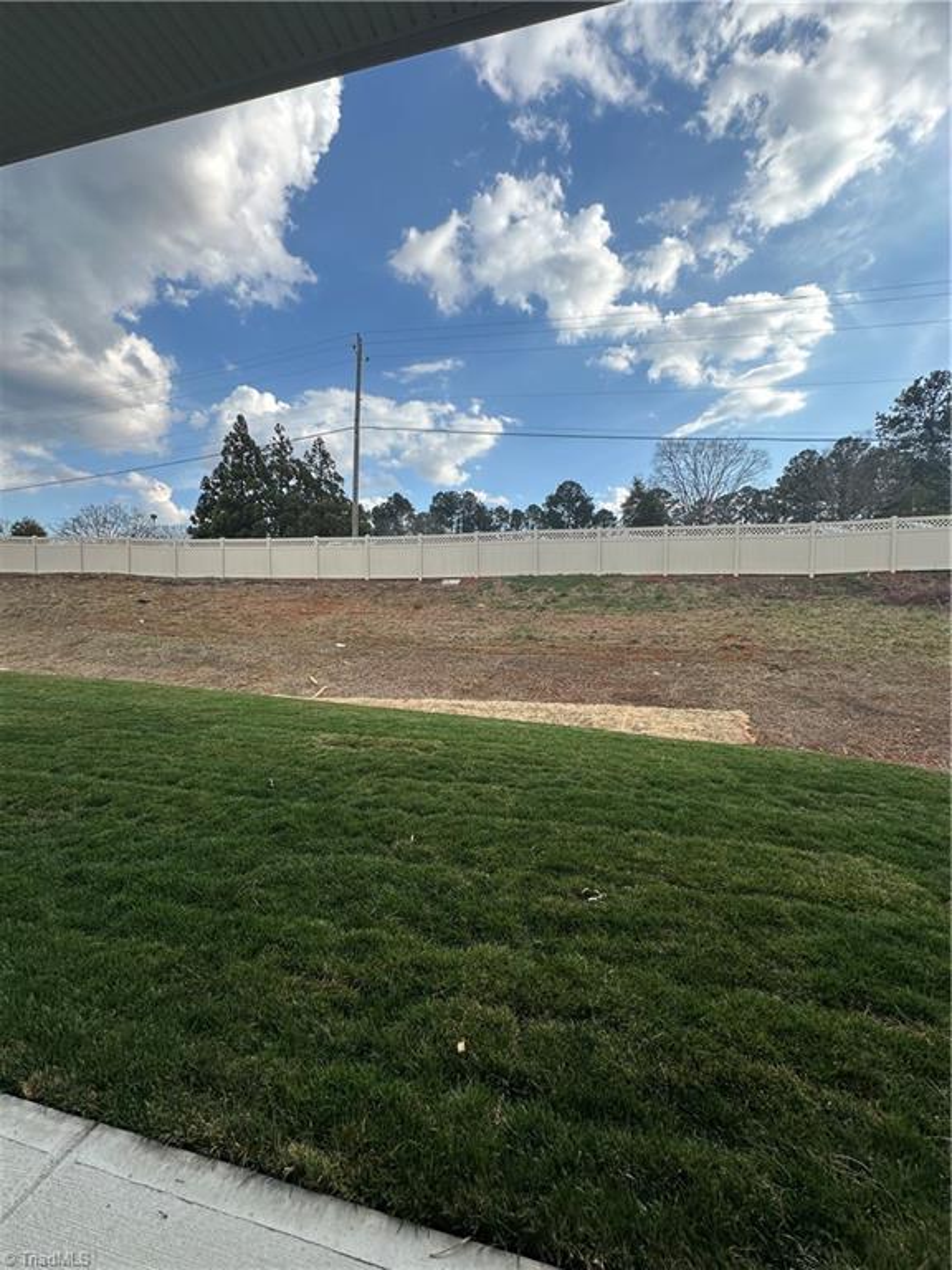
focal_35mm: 14
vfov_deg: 102.1
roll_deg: -1.0
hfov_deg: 85.7
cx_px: 476
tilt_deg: -1.3
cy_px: 635
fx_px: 513
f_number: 2.2
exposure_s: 1/1208
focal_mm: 2.22
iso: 40
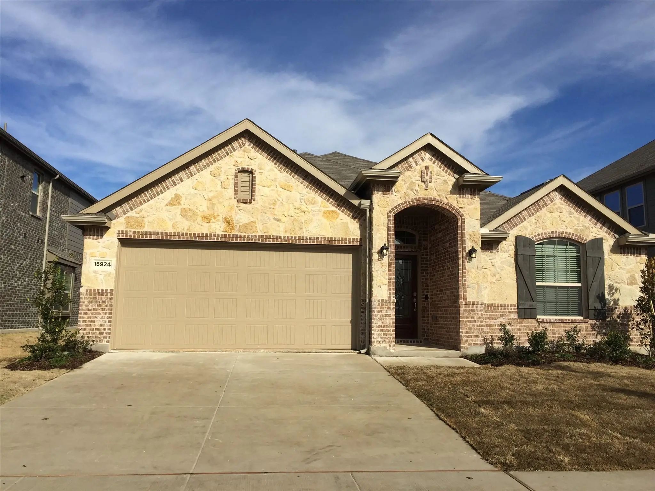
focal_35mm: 29
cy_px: 246
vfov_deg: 48.2
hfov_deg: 61.7
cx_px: 328
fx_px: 549
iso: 32
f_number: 2.2
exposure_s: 1/3049
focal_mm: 4.15
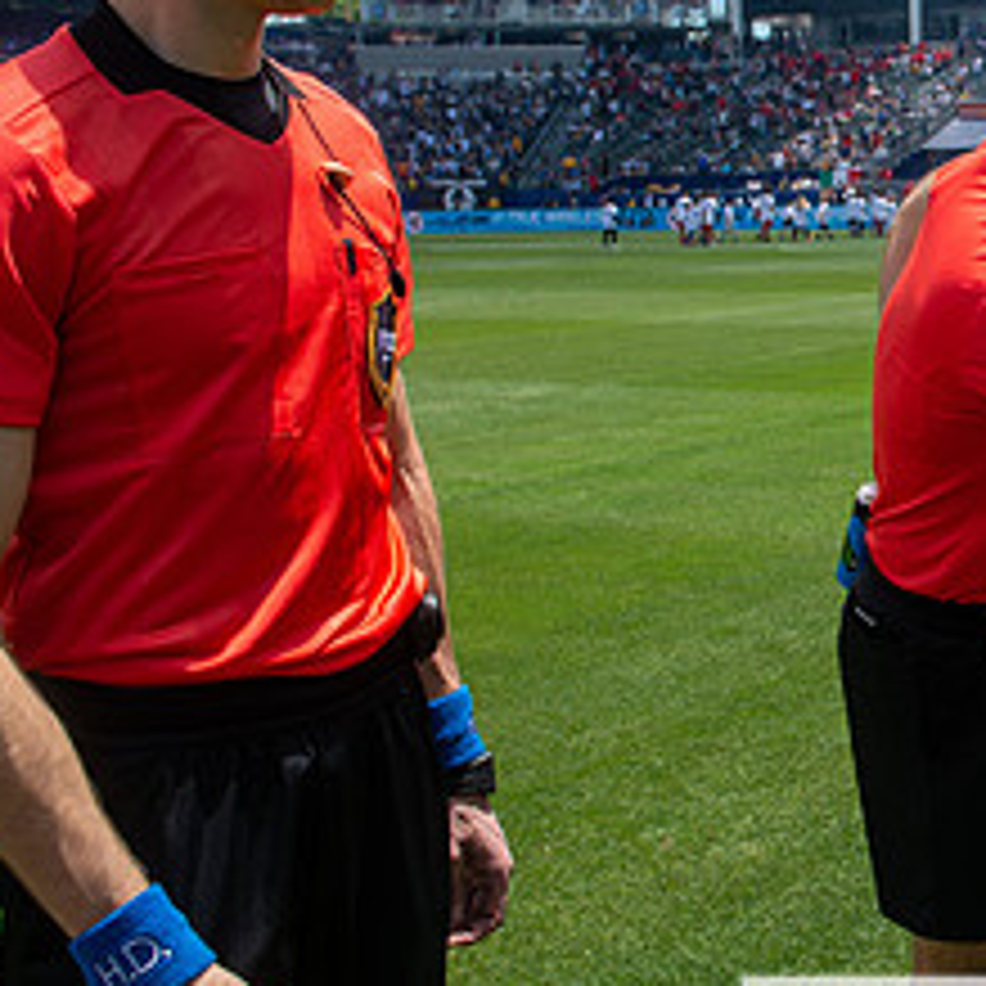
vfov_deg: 31.5
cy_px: 362
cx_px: 1058
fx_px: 1740
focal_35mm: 54
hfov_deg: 28.9
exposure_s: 1/800
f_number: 5.6
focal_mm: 24
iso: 200
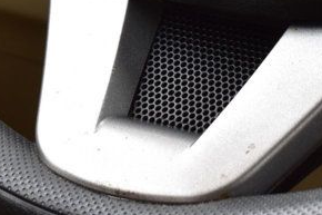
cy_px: -152
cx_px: 237
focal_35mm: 292
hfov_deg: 7.1
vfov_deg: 4.7
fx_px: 2608
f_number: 8
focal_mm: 55
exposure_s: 1/50
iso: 400
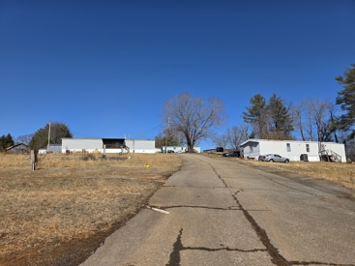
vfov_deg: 58.9
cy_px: 133
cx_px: 178
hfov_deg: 73.9
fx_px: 236
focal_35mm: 23
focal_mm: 6.3
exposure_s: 1/7944
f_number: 1.7
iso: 80
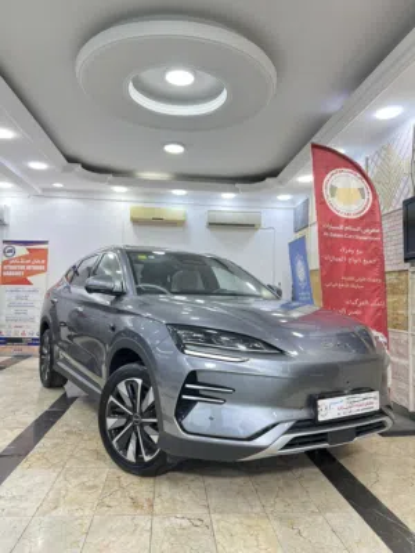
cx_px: 208
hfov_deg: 53.1
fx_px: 416
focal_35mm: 26
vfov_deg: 67.3
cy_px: 276
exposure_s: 1/102
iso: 100
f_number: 1.5
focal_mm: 5.7
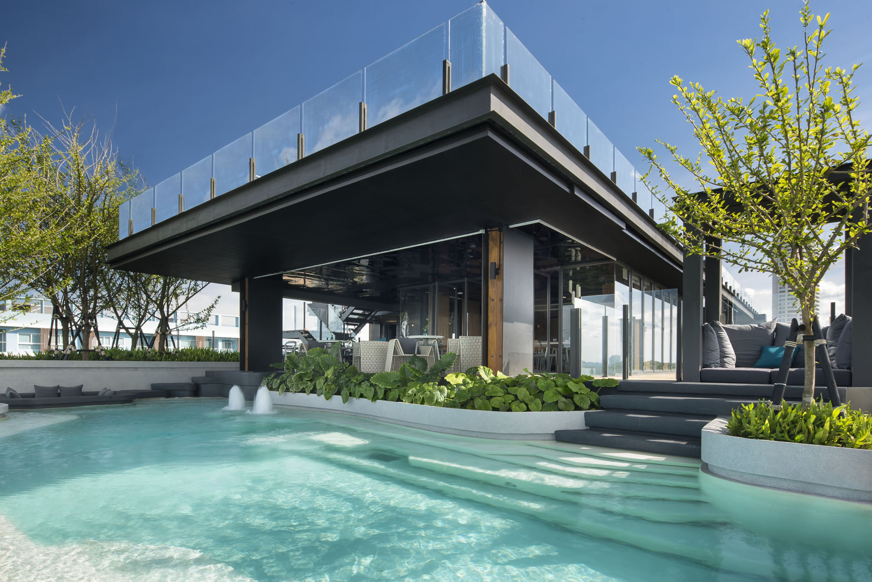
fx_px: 460
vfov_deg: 64.6
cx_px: 436
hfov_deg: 86.9
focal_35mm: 19
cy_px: 291
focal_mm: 19
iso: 50
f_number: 16
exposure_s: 1/13
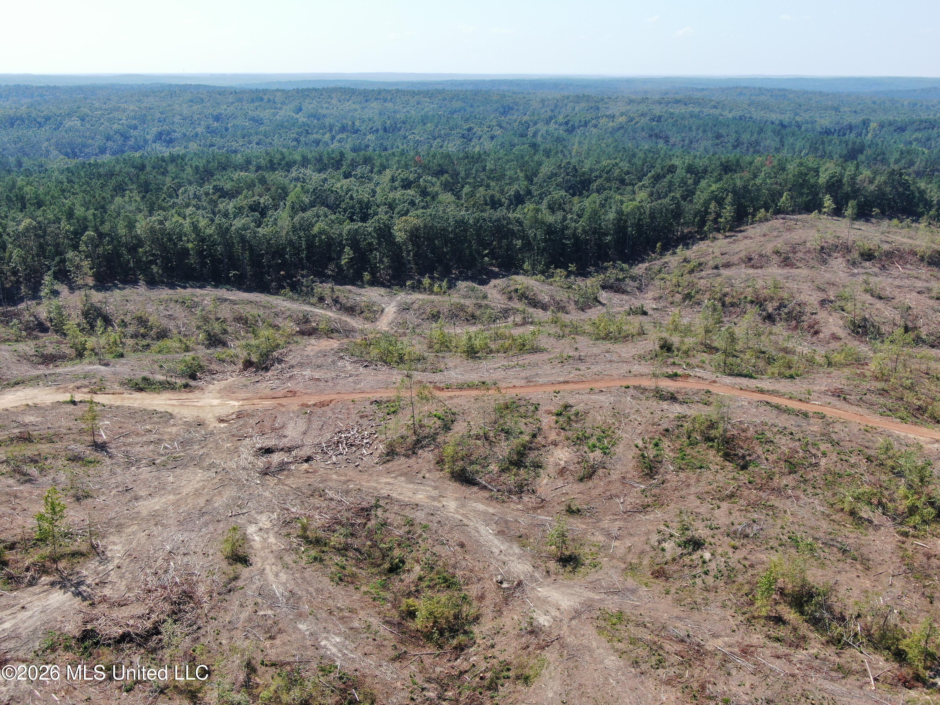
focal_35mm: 36
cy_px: 352
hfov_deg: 51.4
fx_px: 978
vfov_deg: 39.7
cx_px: 470
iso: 100
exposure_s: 1/640
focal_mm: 6.21
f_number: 3.3
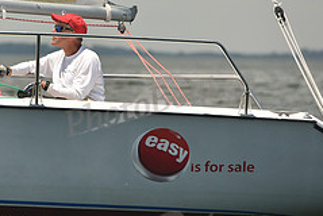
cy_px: 51
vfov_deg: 2.8
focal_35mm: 485
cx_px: -4
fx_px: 4357
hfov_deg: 4.2
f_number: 5
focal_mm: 200
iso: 320
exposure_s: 1/1250
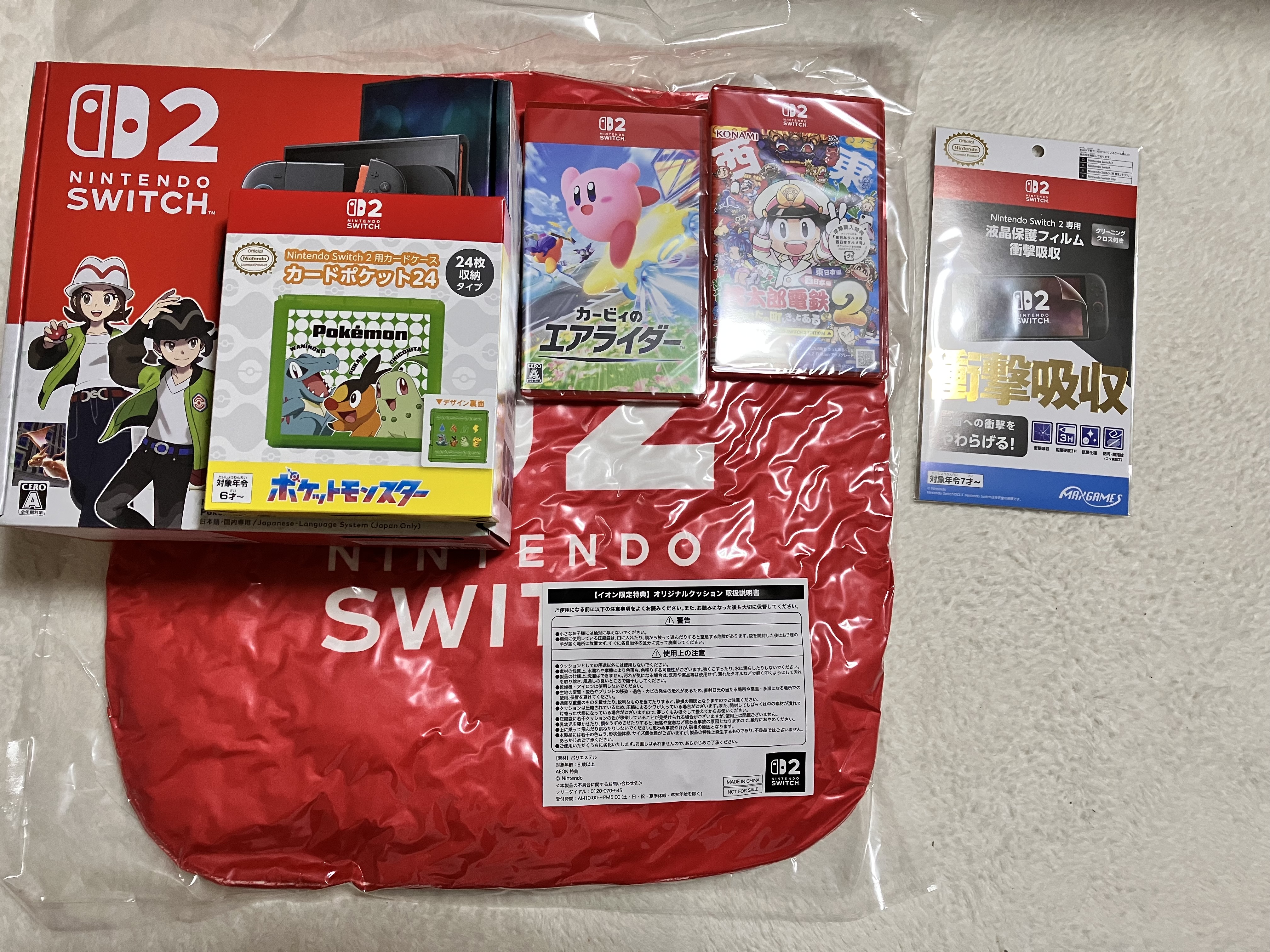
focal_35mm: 28
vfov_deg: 49.7
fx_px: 1027
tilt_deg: -83.1
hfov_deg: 63.4
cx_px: 635
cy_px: 476
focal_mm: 3.99
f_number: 1.8
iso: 160
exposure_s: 1/60
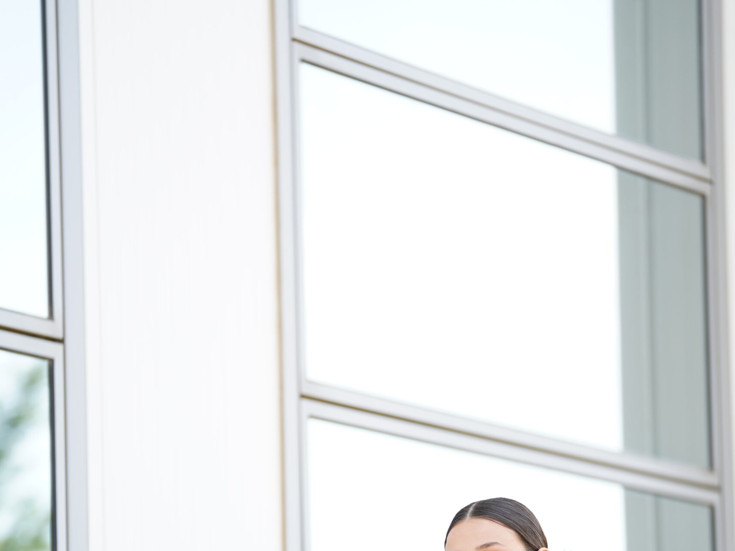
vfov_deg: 6.8
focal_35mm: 217
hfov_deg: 9.1
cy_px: 525
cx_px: 367
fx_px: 4607
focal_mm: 150
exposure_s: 1/250
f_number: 2.8
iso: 160
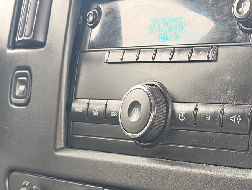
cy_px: 184
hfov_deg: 19.3
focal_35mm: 102
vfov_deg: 14.3
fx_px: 743
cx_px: 128
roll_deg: +0.9
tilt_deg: -10.3
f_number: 1.78
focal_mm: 6.76
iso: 250
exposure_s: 1/46
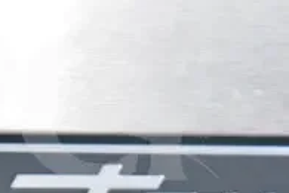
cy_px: 148
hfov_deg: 12.1
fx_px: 1357
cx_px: 53
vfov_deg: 8.1
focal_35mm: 169
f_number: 5
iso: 6400
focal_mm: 36
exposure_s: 1/100
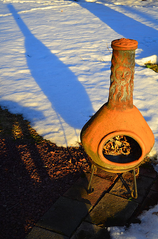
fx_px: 397
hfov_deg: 22.5
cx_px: 79
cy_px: 120
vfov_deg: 33.5
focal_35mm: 60
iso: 100
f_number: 5.6
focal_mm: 40
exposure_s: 1/125
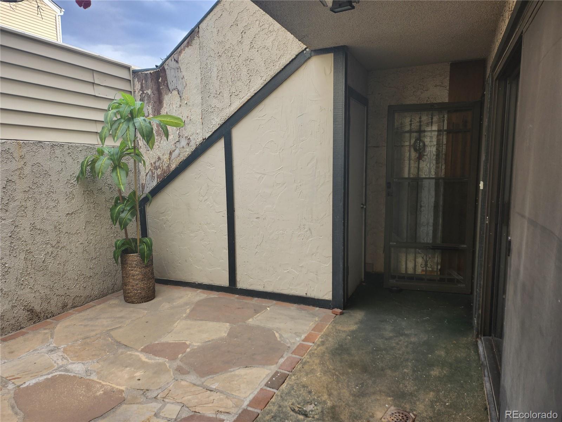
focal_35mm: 24
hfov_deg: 71.6
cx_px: 281
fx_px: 390
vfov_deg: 56.8
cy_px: 211
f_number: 1.8
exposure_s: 1/452
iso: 50
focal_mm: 5
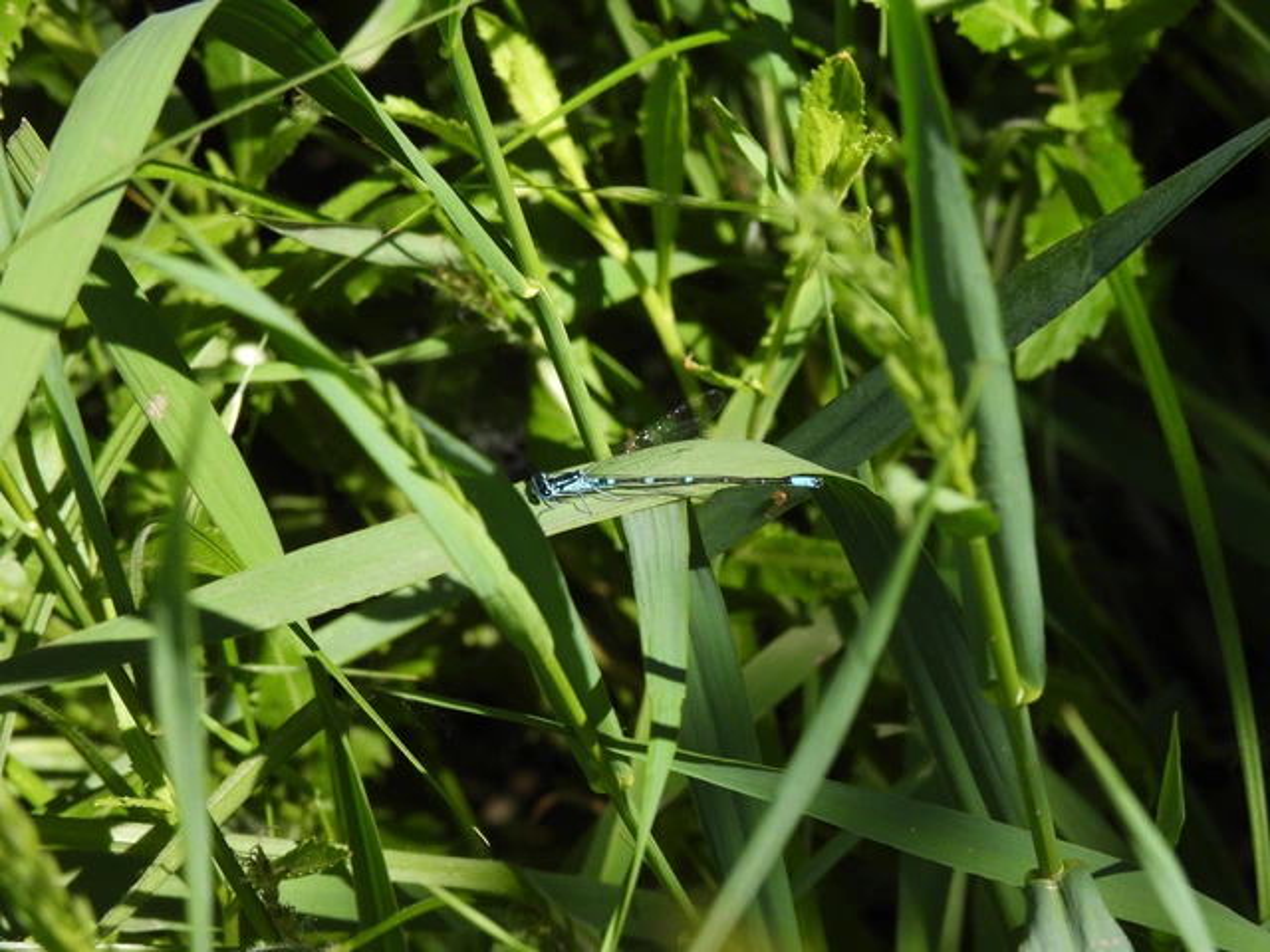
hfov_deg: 6.6
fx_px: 11006
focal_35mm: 300
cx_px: 635
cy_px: 476
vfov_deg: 5.0
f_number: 6.3
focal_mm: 53.5
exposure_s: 1/250
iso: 100
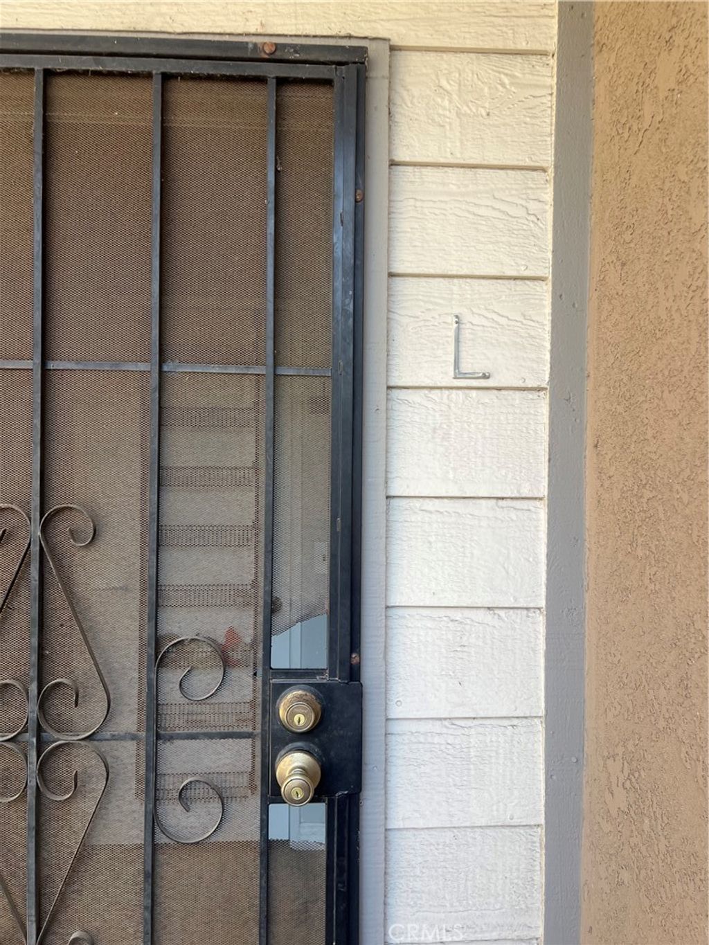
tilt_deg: -0.2
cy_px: 472
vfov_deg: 67.3
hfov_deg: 53.1
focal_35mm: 26
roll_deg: -0.9
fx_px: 710
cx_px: 354
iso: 50
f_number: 1.5
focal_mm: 5.7
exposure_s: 1/340
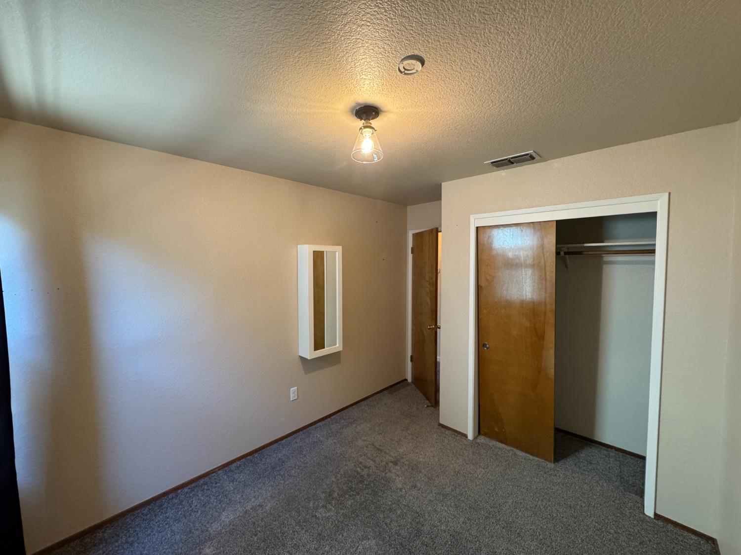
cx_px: 370
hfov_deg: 102.1
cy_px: 278
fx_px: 300
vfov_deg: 85.7
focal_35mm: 14
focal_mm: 2.22
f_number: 2.2
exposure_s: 1/60
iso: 320
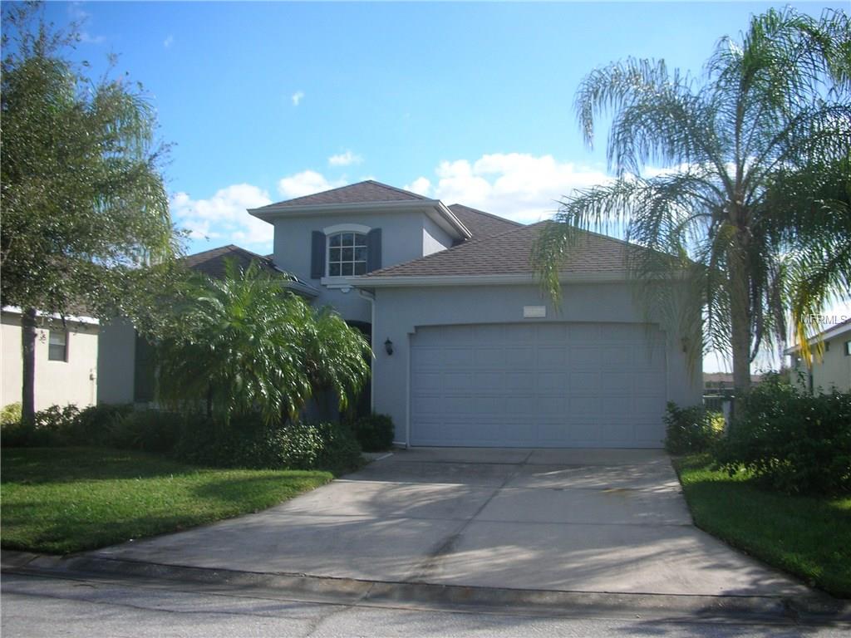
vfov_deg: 40.7
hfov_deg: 52.6
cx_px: 426
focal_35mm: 35
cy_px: 319
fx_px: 860
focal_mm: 5.8
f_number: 8.5
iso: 50
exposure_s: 1/73.8
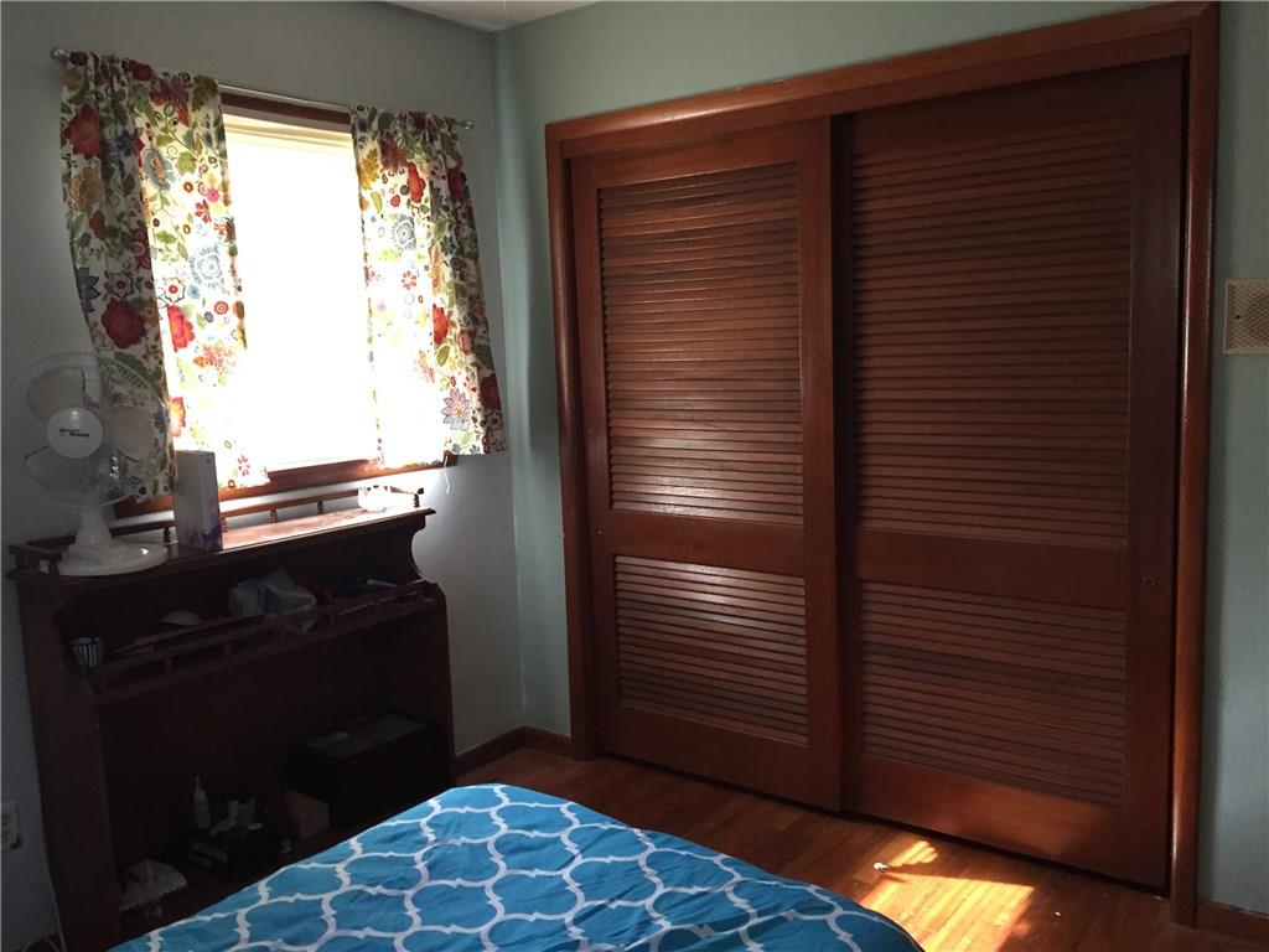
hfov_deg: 61.7
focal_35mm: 29
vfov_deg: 48.2
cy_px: 476
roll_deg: +1.1
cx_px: 634
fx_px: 1063
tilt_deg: -6.3
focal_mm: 4.15
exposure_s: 1/24
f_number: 2.2
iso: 250
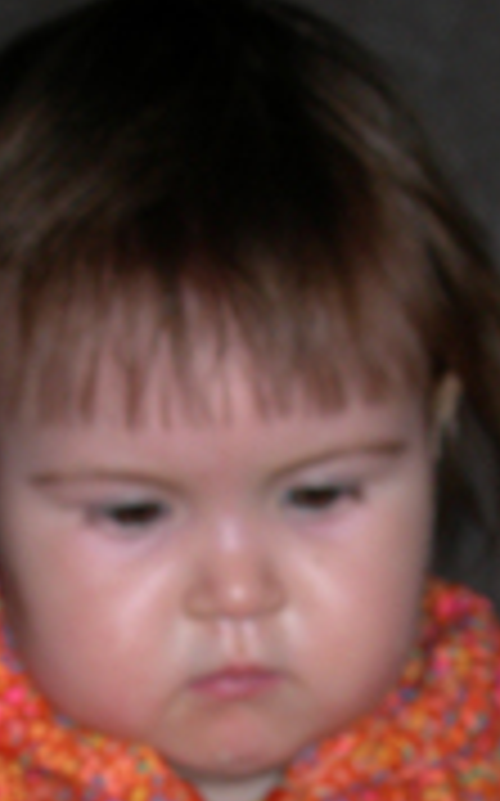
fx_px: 2227
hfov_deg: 12.8
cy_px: 792
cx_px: 297
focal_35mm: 102
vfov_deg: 19.8
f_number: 4.8
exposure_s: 1/60.1
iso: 50
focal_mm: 7.8
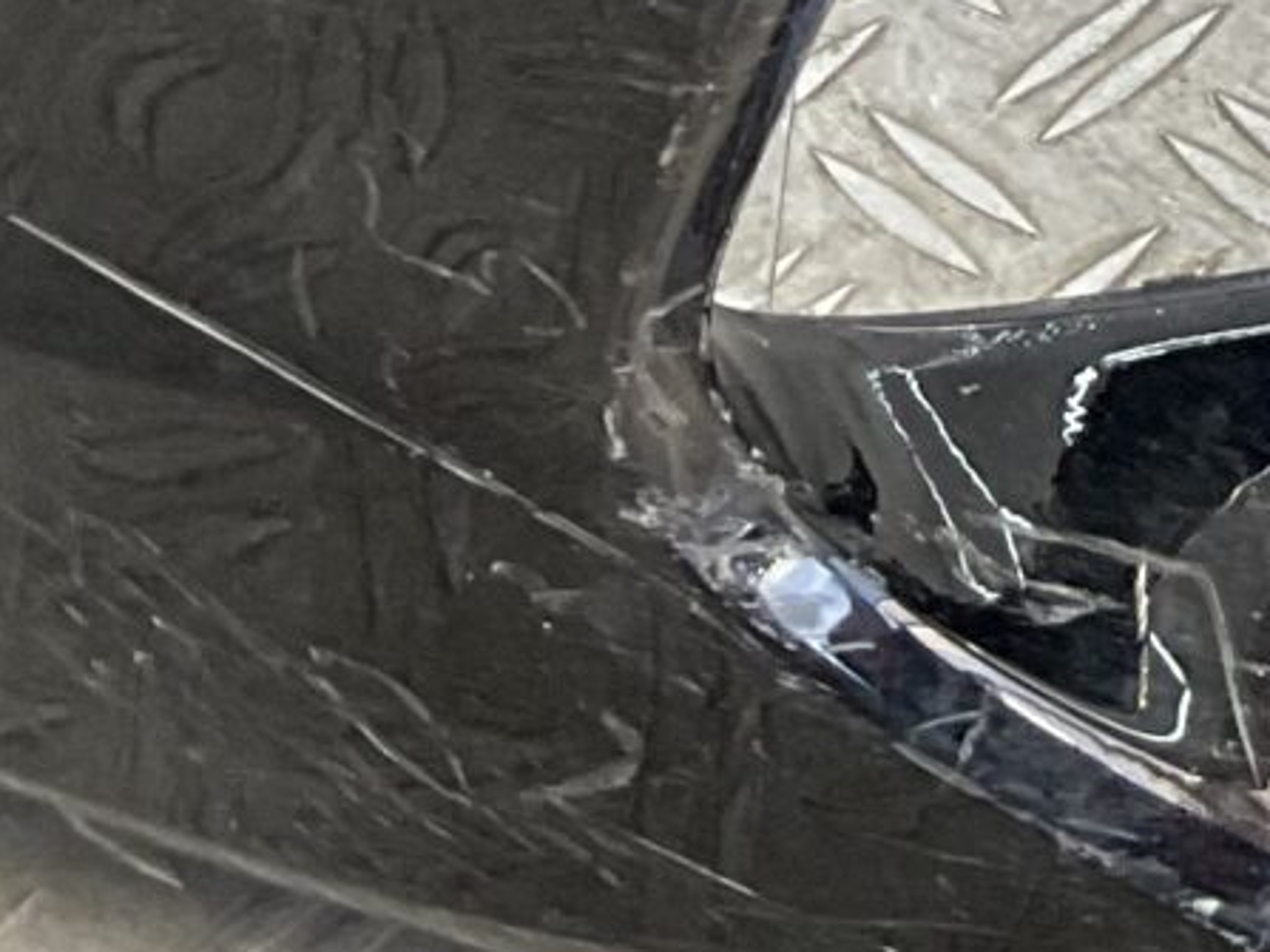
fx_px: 6089
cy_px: -1441
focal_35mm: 166
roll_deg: -9.3
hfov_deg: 10.7
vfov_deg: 8.1
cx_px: 2679
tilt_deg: -33.2
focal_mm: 3
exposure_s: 1/120
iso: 25
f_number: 1.8
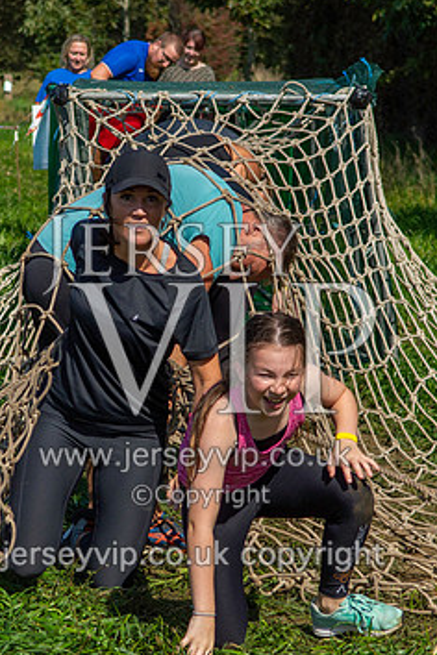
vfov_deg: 12.7
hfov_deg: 8.5
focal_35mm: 162
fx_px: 2950
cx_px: 79
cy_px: 389
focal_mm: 55
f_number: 4
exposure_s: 1/8000
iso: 100
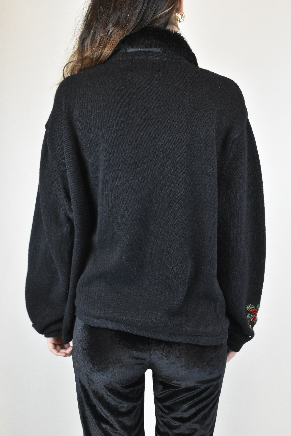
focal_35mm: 45
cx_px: 146
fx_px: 546
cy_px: 218
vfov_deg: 43.6
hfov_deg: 29.9
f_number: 13
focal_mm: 30
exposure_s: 1/30
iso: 1600
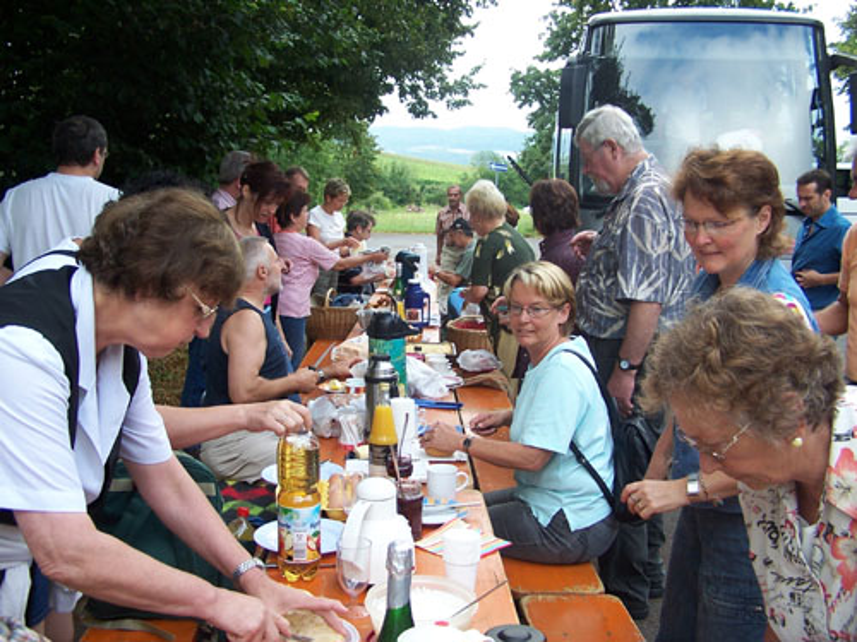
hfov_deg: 49.0
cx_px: 428
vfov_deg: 37.7
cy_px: 321
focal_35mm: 38
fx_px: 941
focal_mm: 6.3
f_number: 2.8
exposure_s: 1/125
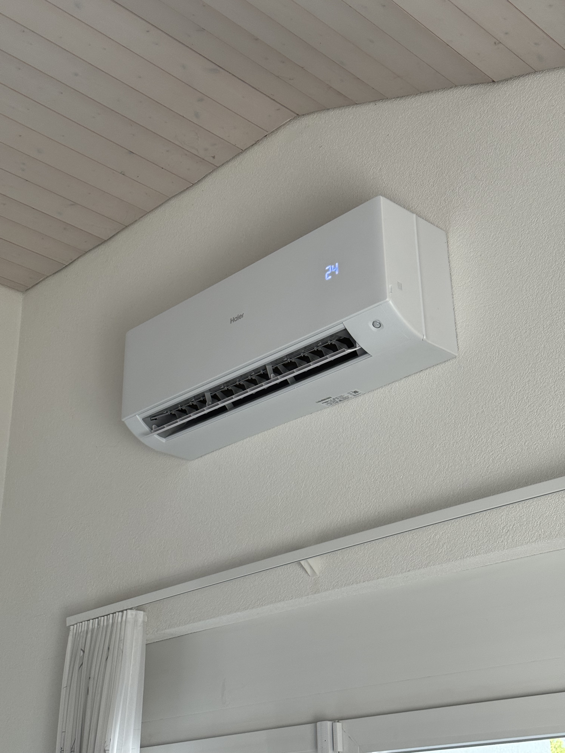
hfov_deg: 30.3
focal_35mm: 48
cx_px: 282
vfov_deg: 39.7
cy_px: 376
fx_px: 1045
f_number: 1.78
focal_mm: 6.76
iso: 100
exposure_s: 1/77
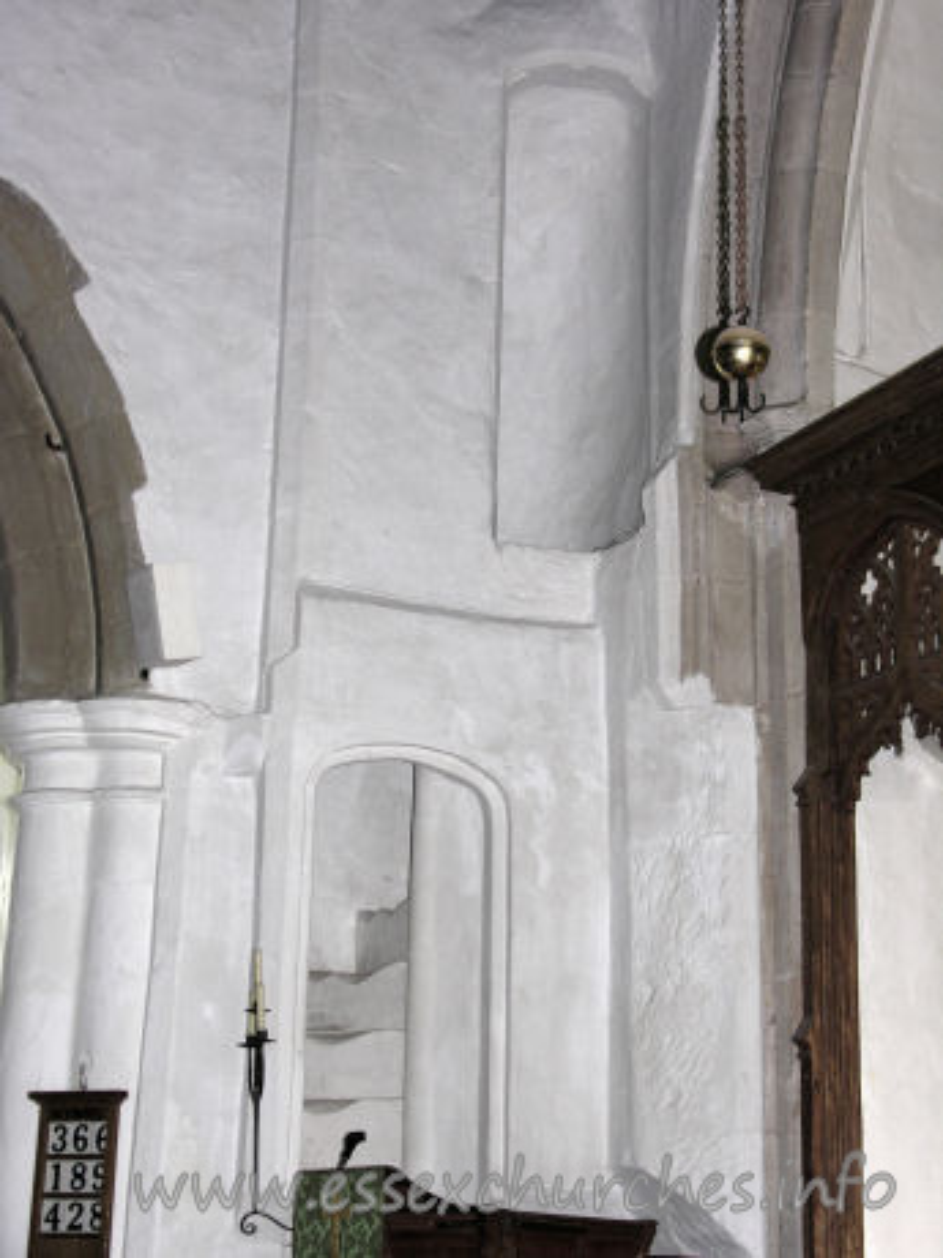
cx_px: 472
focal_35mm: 59
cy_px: 629
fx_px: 2143
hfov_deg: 24.8
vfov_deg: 32.7
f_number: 3.2
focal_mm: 15
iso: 84
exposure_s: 1/60.1
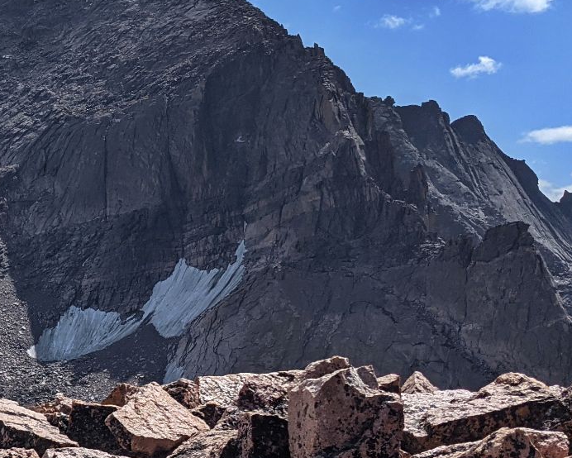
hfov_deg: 23.0
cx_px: -59
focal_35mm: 78
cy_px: 307
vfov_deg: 19.6
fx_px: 1321
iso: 58
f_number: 1.73
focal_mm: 4.38
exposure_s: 1/7812
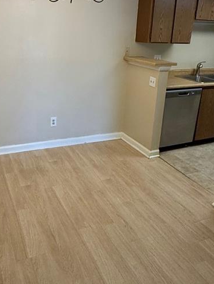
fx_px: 280
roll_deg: -2.0
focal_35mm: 34
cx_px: 85
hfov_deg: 41.6
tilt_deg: -16.0
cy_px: 109
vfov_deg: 53.4
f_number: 2.2
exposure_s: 1/120
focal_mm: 2.22
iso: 320
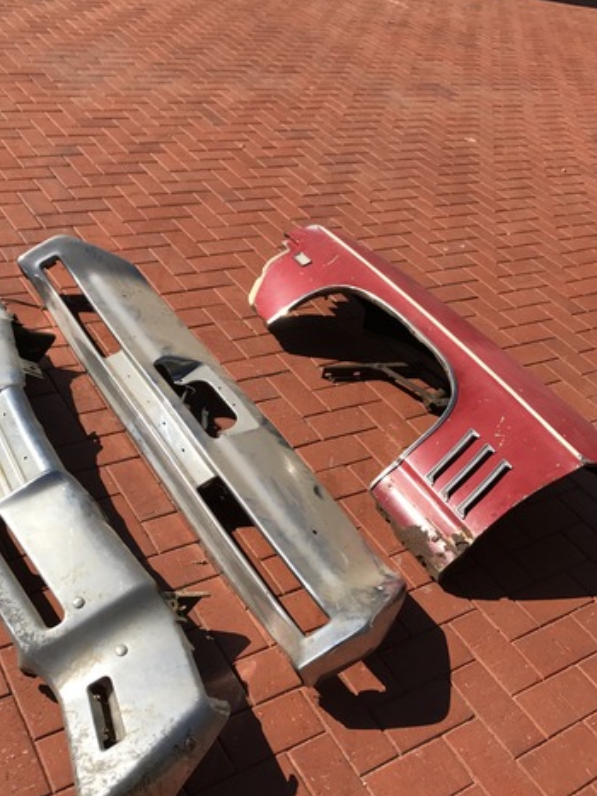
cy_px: 389
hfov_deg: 39.4
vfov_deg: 51.4
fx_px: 828
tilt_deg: -35.7
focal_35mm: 36
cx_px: 230
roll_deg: -11.9
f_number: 1.8
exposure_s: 1/3195
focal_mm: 3.99
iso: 20
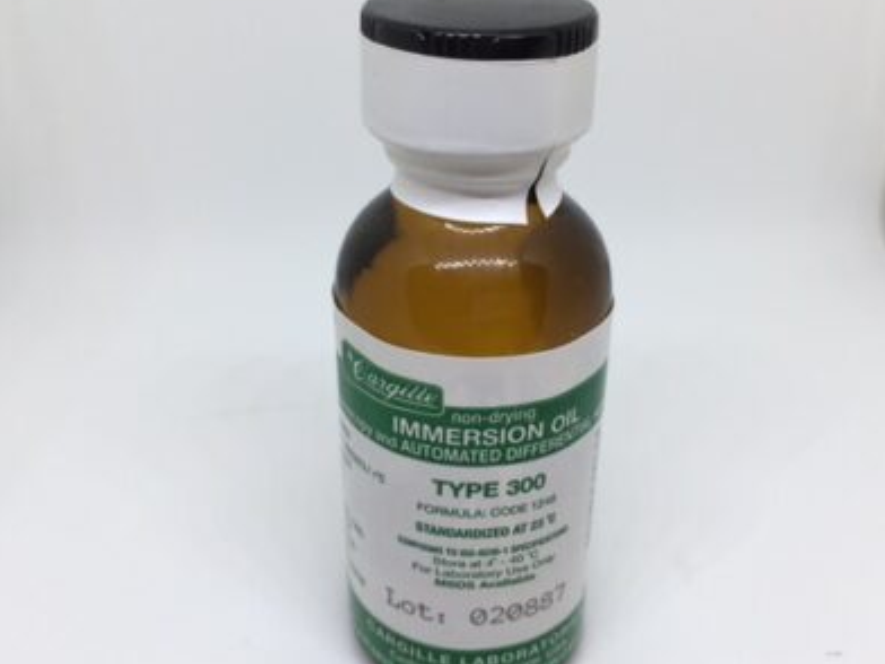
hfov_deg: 50.1
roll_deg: +0.7
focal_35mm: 37
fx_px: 946
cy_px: 315
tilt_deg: -28.0
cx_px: 449
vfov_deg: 38.7
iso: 25
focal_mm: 4.15
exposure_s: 1/105
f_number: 2.2
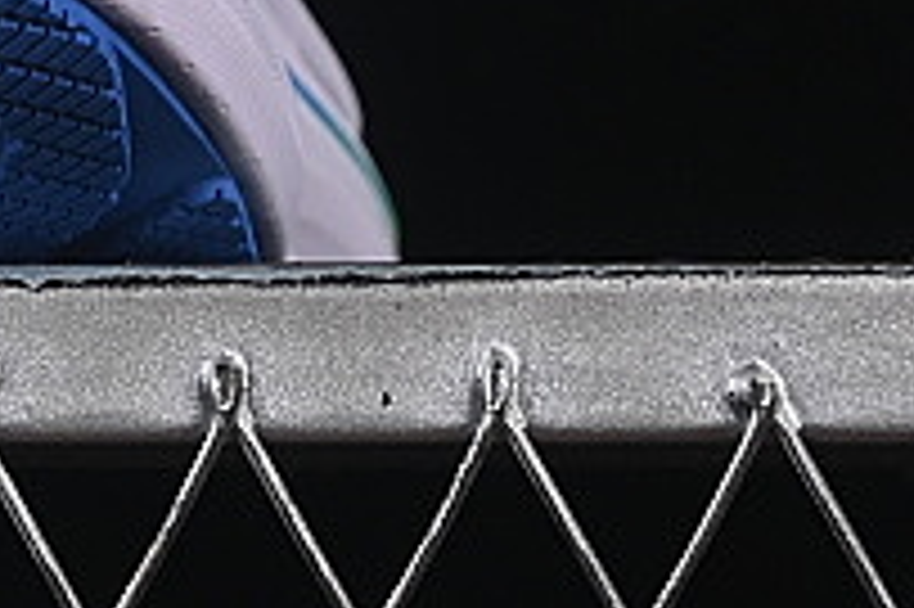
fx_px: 10122
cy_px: -743
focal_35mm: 399
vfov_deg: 3.4
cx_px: -761
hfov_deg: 5.1
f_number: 8
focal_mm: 50
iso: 160
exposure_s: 1/80
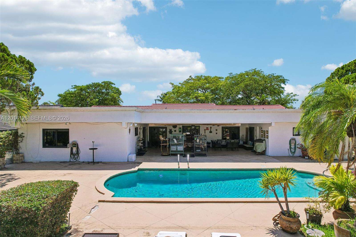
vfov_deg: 57.2
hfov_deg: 78.6
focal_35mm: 22
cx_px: 178
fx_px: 217
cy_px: 118
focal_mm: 8.4
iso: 120
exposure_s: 1/3200
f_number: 2.8
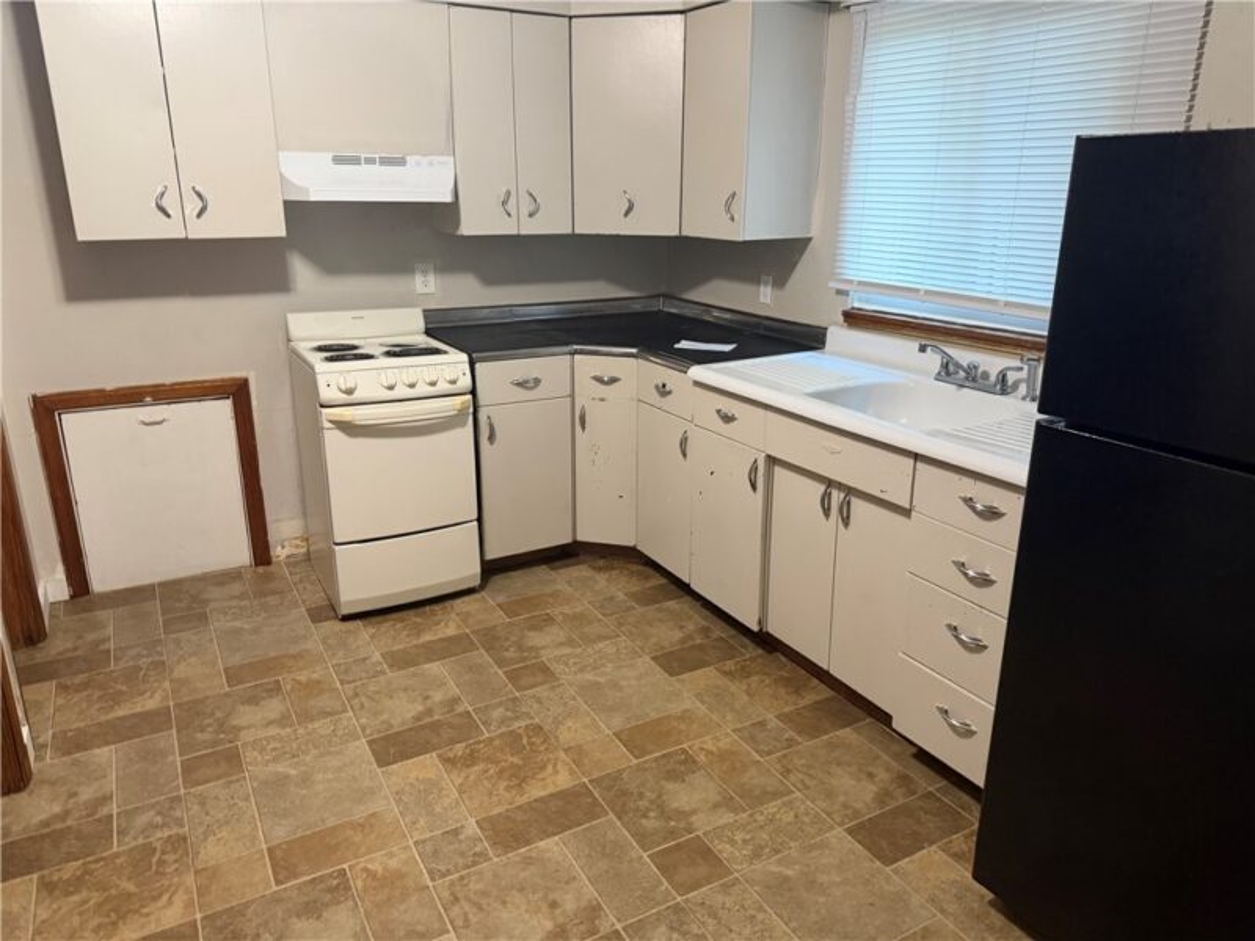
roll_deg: +0.8
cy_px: 470
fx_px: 870
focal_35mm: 24
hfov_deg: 71.6
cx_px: 628
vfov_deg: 56.8
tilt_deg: -14.7
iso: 400
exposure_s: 1/60
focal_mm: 6.76
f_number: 1.78
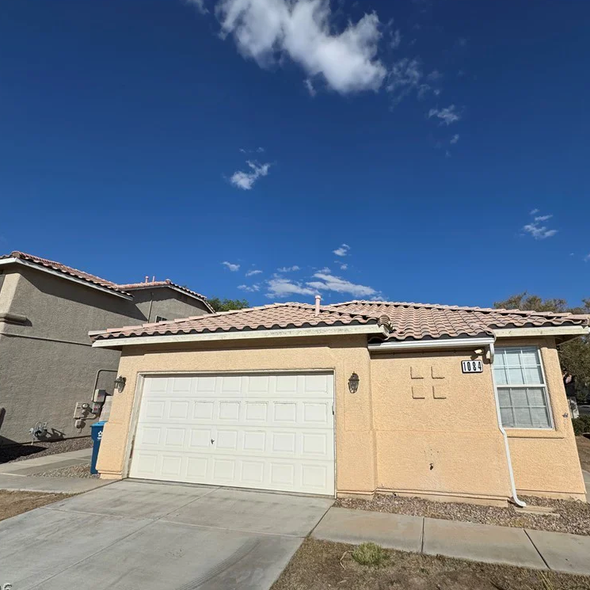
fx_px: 328
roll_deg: +0.3
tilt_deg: +16.3
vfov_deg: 84.0
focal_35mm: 17
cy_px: 299
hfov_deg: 83.6
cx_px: 331
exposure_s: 1/4926
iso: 40
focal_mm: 2.22
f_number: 2.2
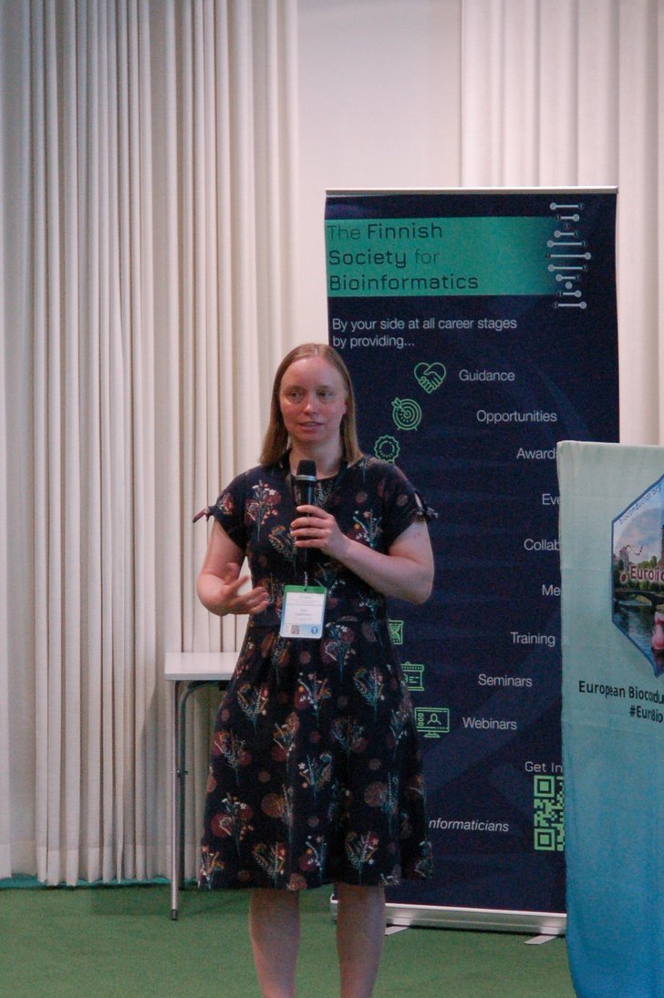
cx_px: 373
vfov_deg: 15.0
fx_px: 3797
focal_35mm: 137
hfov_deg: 10.0
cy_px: 499
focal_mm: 50
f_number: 2.8
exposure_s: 1/125
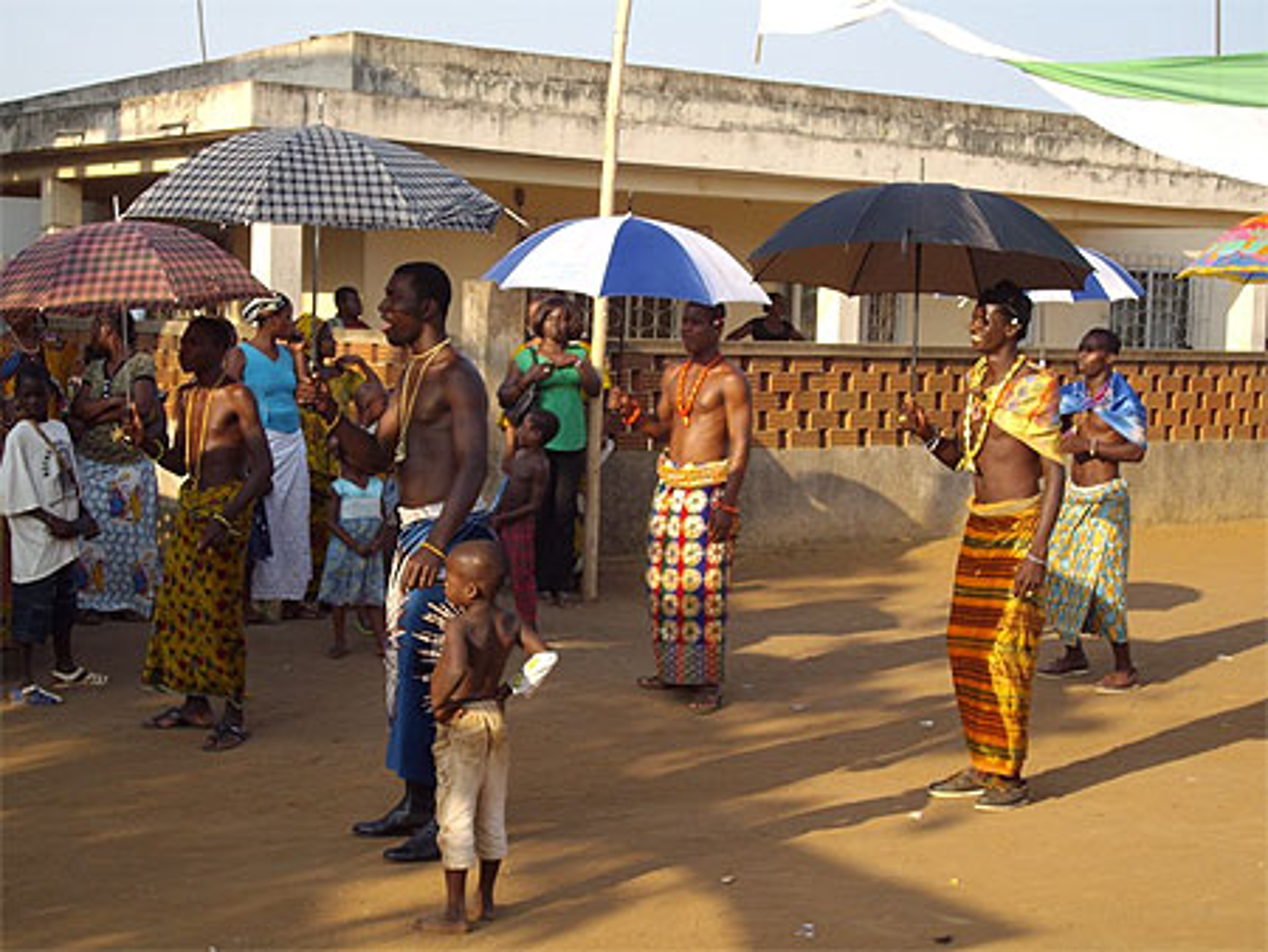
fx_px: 2382
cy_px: 476
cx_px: 634
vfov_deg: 22.6
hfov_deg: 29.8
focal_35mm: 65
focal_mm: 10.7
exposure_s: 1/320
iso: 80
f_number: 3.8
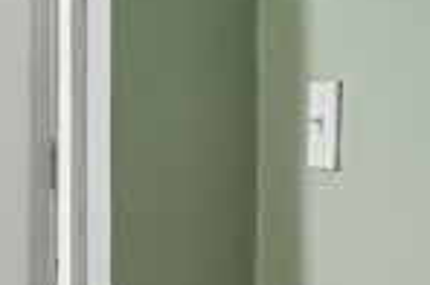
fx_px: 1323
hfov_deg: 9.9
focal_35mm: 111
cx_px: -1029
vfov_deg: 12.3
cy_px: 112
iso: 400
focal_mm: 16
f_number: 8
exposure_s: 1/125
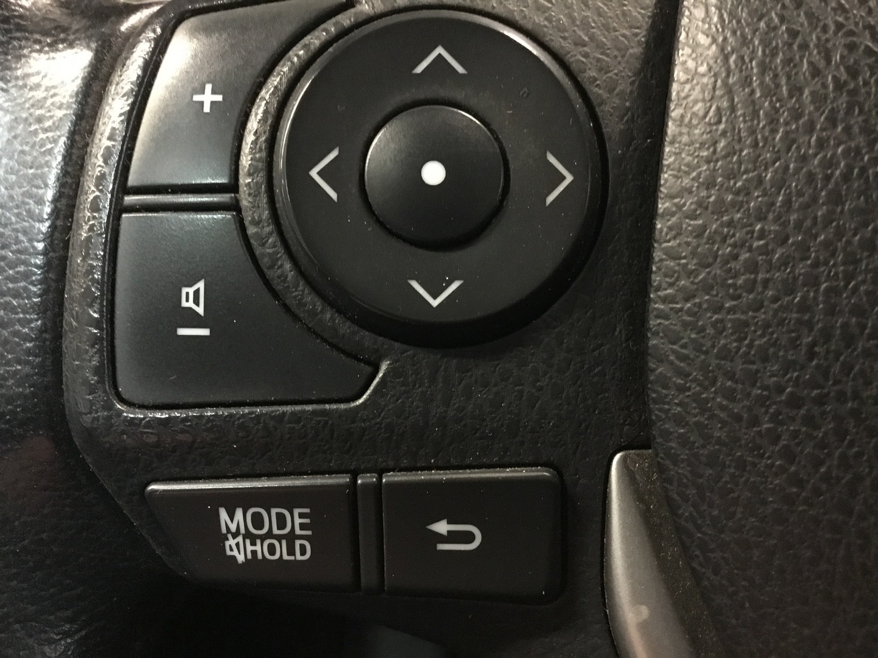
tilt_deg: -24.3
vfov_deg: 45.4
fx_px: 786
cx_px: 439
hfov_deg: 58.4
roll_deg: +5.1
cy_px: 329
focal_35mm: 31
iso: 500
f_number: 2.4
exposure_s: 1/17
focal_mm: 3.3
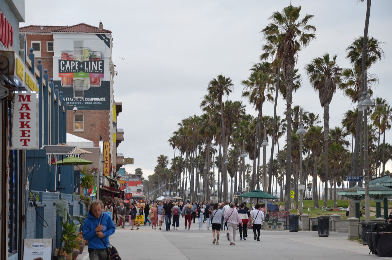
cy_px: 130
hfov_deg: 16.1
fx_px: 1385
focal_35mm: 128
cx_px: 196
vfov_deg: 10.7
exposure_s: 1/100
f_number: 5.6
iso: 400
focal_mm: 85
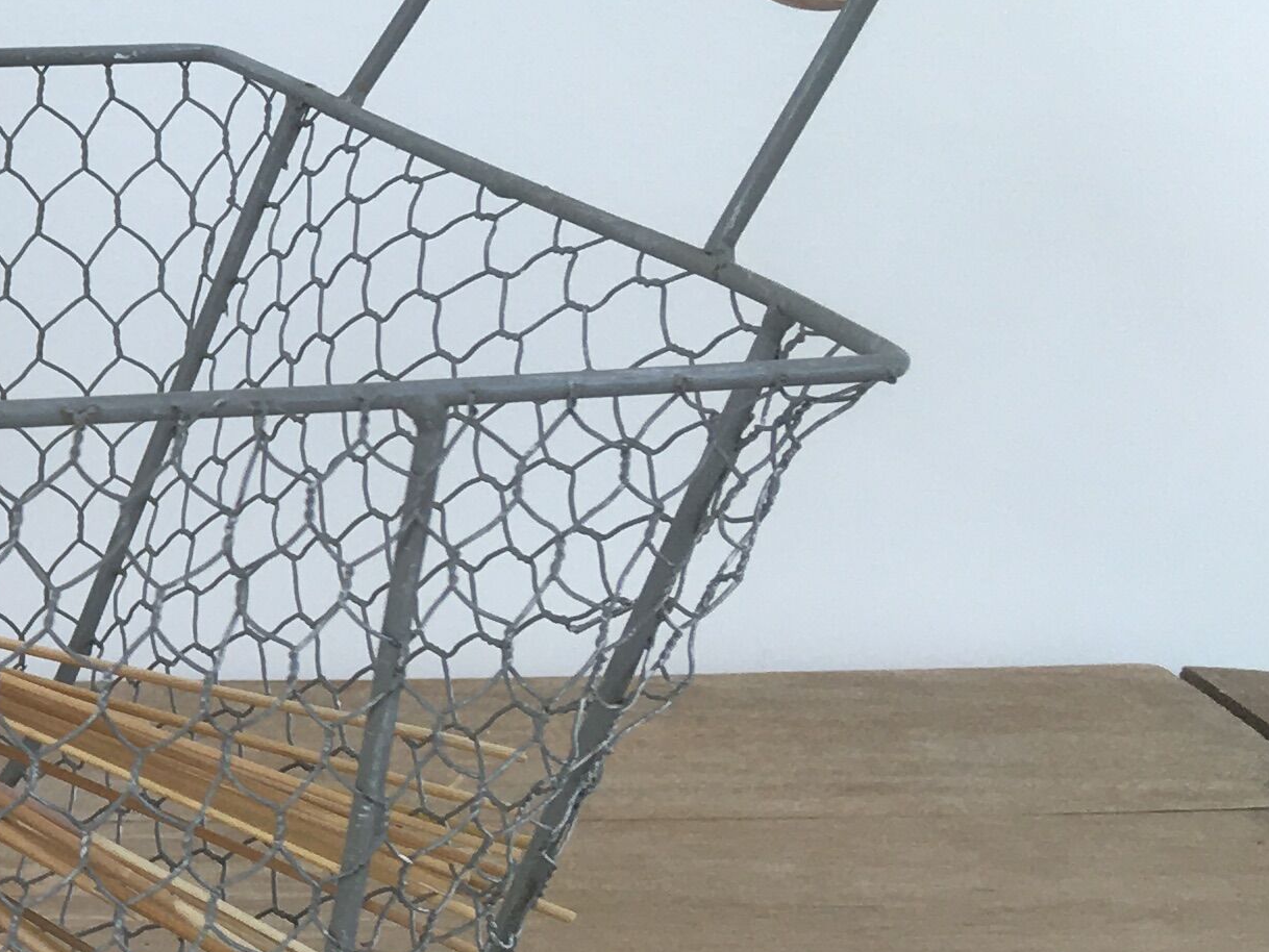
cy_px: 355
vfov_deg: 15.4
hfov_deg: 17.6
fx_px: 3520
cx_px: -812
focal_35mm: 96
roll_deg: +1.7
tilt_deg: -12.6
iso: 25
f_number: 2.2
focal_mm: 4.15
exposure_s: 1/50
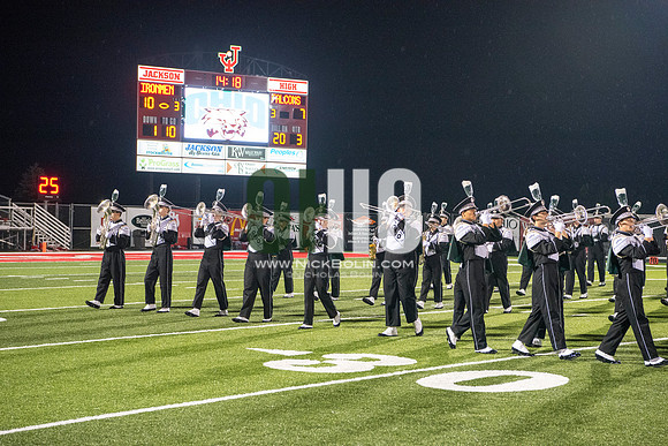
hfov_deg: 28.8
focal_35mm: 70
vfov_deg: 19.5
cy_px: 223
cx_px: 334
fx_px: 1299
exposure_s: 1/200
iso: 5000
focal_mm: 70
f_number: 5.6
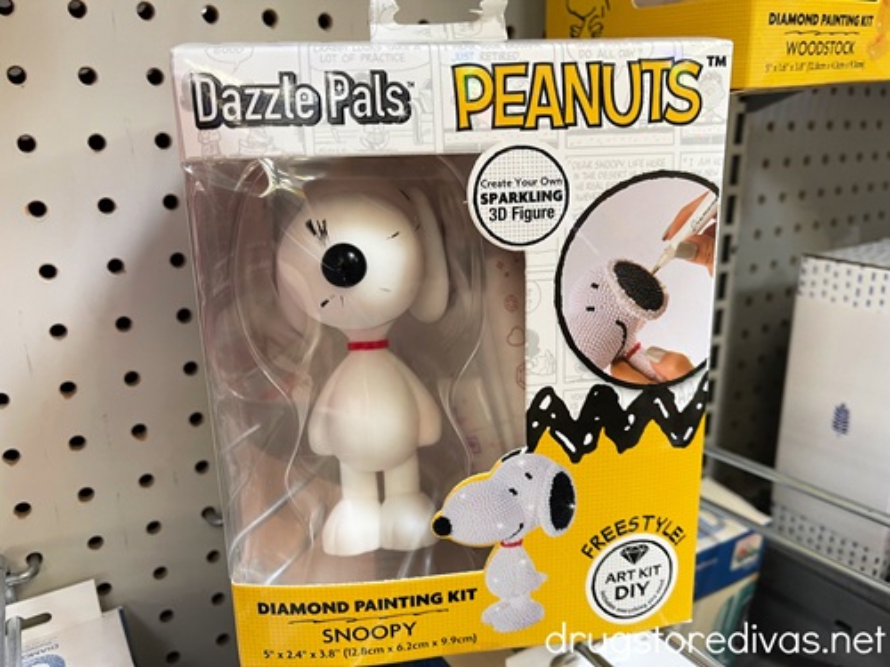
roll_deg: +0.5
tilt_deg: -17.5
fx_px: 643
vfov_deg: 54.9
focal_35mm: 25
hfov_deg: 69.4
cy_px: 334
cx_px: 445
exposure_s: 1/85
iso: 125
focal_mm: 5.1
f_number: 1.6
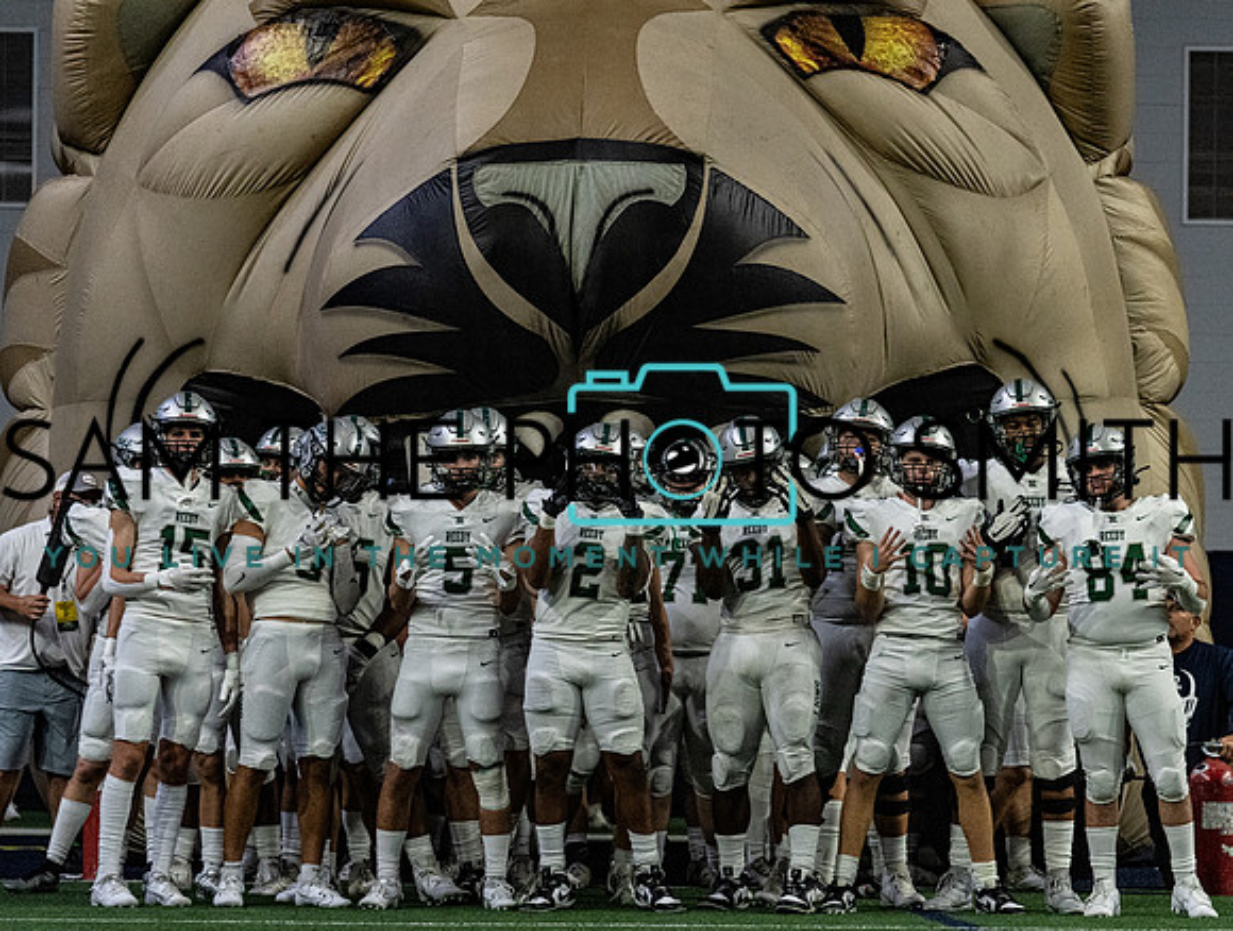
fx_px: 5834
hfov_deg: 12.1
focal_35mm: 163
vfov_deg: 9.1
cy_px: 529
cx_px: 681
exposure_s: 1/1250
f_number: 4
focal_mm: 129
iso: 6400
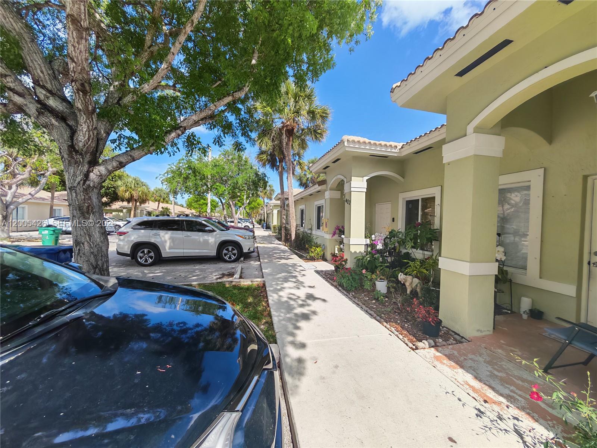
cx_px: 298
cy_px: 224
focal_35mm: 13
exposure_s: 1/1400
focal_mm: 1.82
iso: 50
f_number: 2
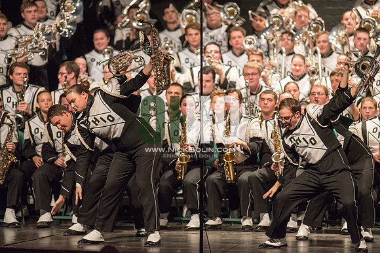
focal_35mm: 300
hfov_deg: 6.9
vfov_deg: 4.6
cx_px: 190
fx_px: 3167
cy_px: 126
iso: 4000
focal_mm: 300
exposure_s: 1/500
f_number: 2.8
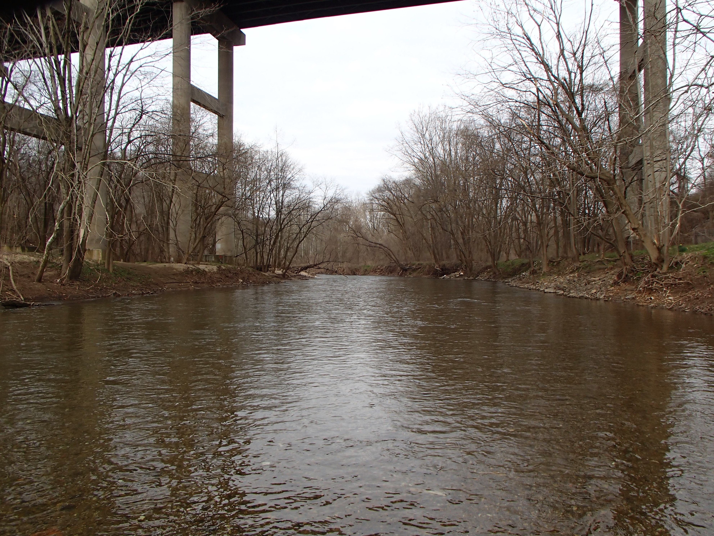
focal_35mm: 28
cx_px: 357
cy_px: 268
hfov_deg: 63.4
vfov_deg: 49.7
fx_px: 578
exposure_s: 1/160
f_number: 3.9
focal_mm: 5
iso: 100
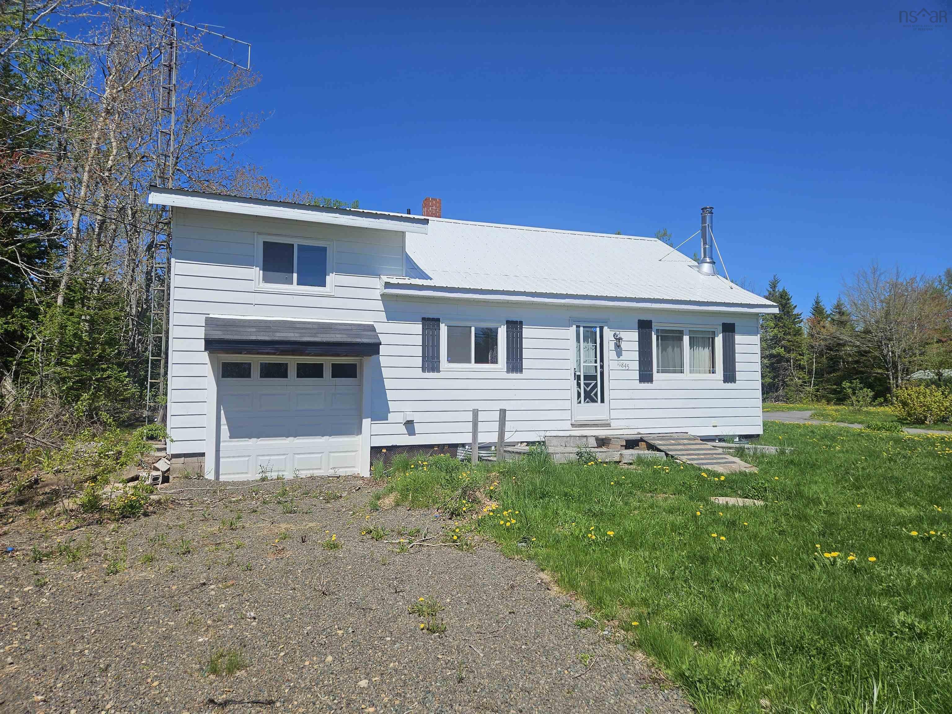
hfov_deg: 73.9
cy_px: 357
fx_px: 633
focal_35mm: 23
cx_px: 476
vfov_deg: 58.9
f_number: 1.8
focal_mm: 5.4
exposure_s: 1/4153
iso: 25
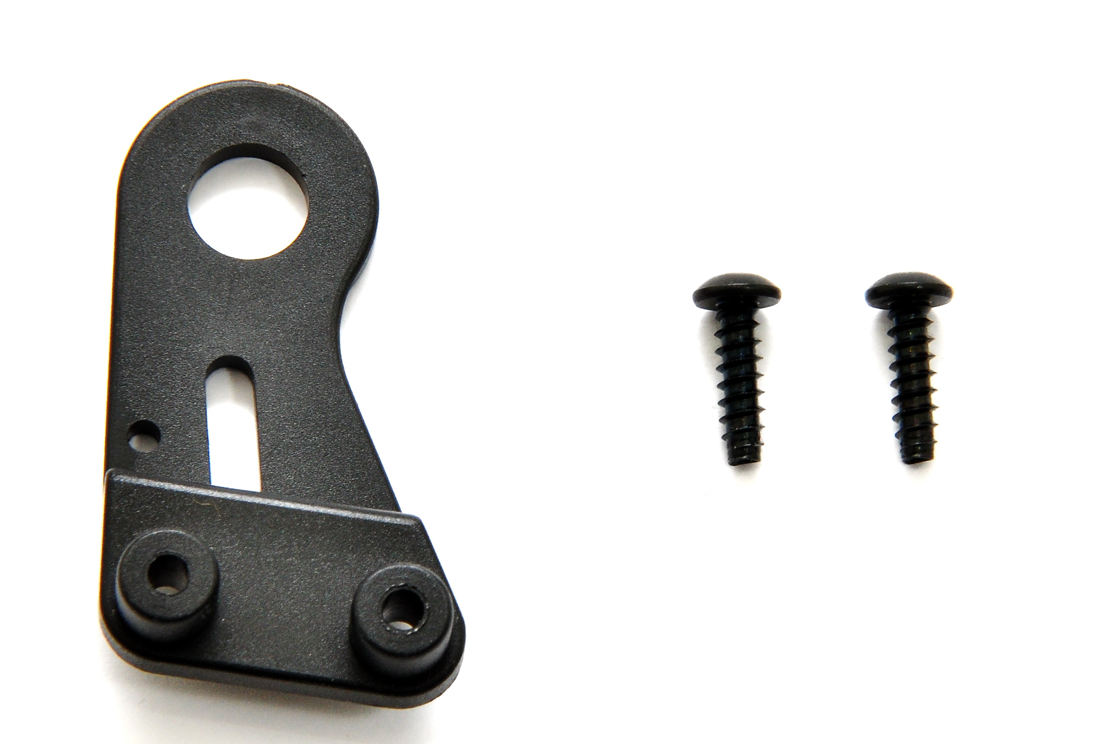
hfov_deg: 4.0
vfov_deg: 2.6
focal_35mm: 518
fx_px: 16095
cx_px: 595
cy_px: 355
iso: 400
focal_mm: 200
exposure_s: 1/60
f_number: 22
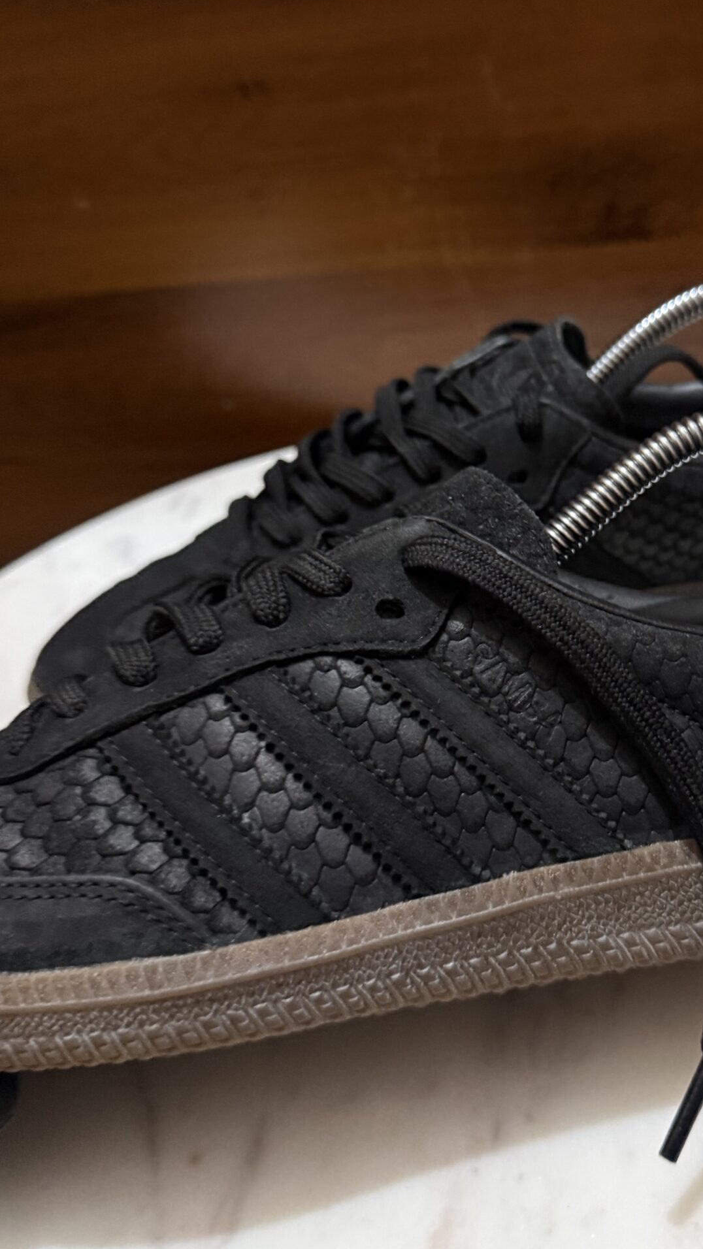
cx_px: 523
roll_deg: +6.6
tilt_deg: -30.2
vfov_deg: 56.4
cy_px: 534
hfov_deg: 33.1
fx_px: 1159
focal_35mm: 35
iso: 400
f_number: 1.78
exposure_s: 1/50
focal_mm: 6.76
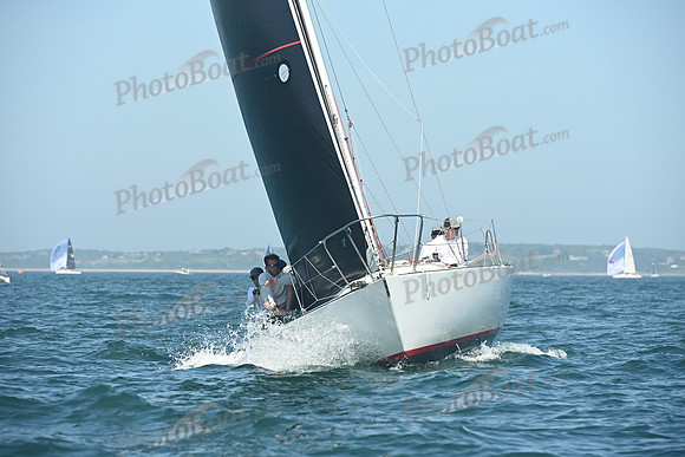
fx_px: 3806
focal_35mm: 200
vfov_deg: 6.9
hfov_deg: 10.3
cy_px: 228
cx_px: 342
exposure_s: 1/1000
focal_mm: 200
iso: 320
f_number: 7.1
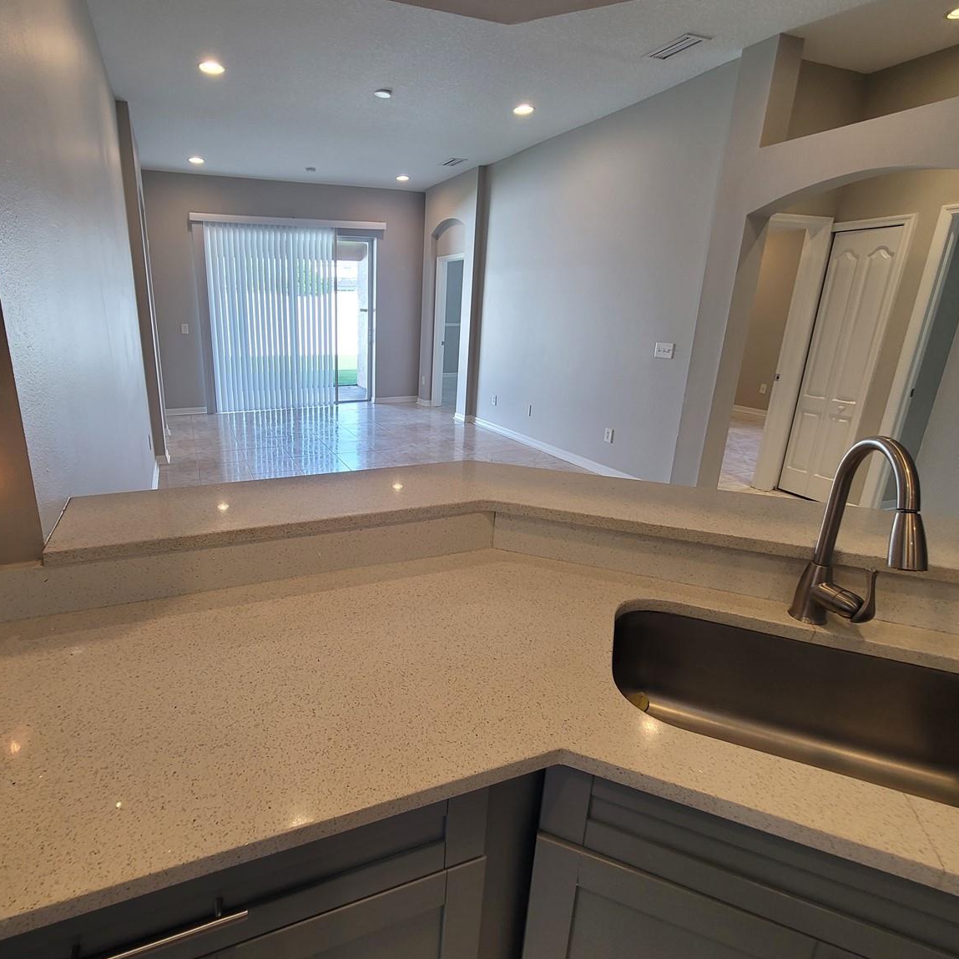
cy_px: 461
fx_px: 501
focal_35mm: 16
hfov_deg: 86.0
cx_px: 369
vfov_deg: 87.4
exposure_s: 1/60
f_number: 2.2
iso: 80
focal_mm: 2.2
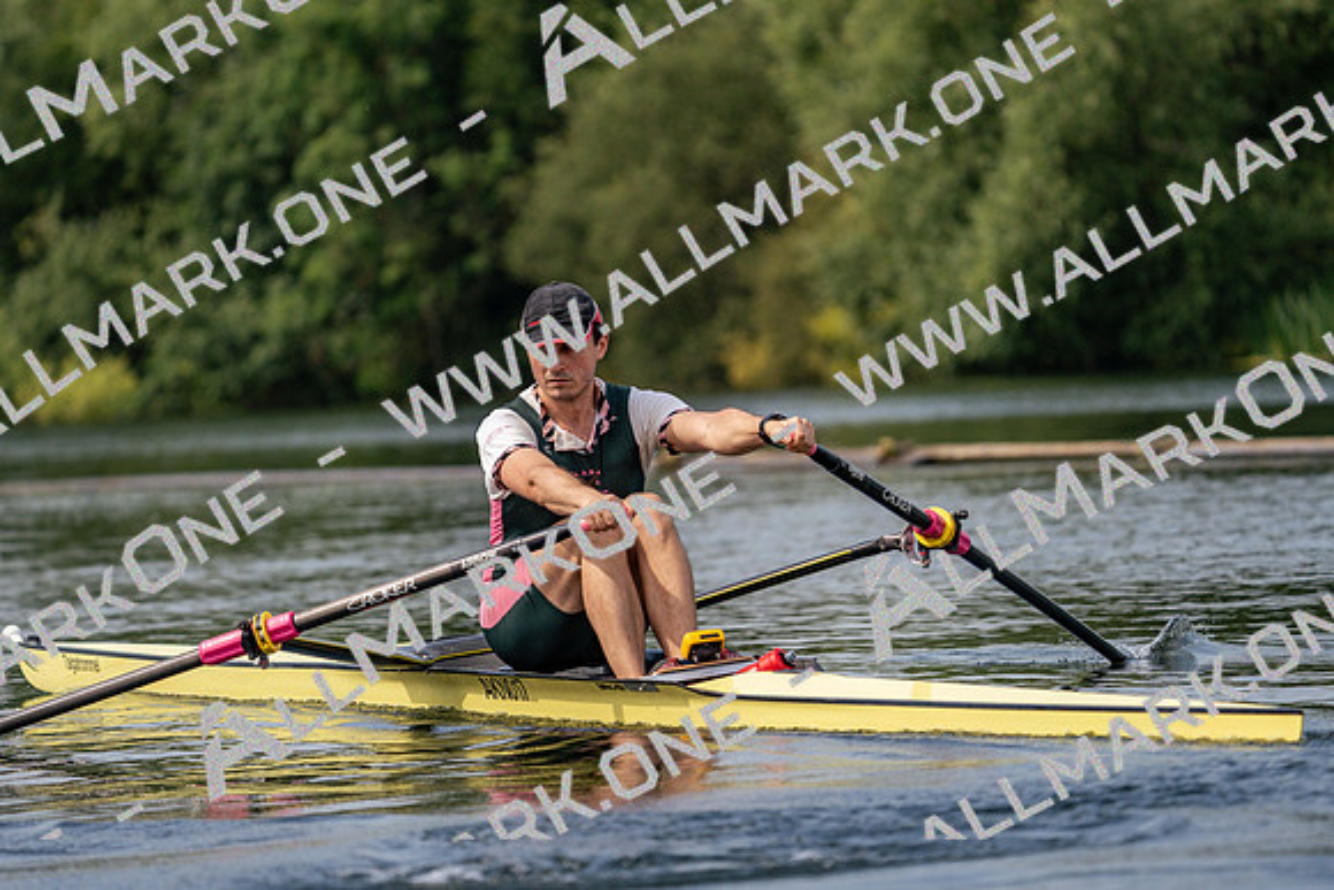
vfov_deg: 5.2
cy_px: 445
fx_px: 9784
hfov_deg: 7.8
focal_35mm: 264
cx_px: 667
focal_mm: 264
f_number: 5.6
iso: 320
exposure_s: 1/1600
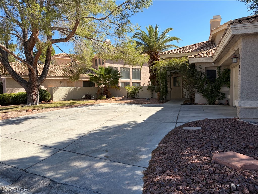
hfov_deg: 67.3
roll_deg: +0.7
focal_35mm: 26
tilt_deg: -1.0
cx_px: 129
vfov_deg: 53.1
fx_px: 194
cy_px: 97
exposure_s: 1/1953
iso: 50
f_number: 1.6
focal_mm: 5.96
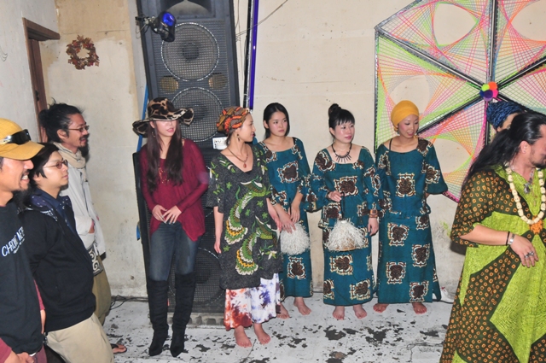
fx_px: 545
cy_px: 182
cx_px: 273
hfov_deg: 53.2
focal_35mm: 36
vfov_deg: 36.8
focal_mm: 24
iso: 1000
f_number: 8
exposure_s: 1/60
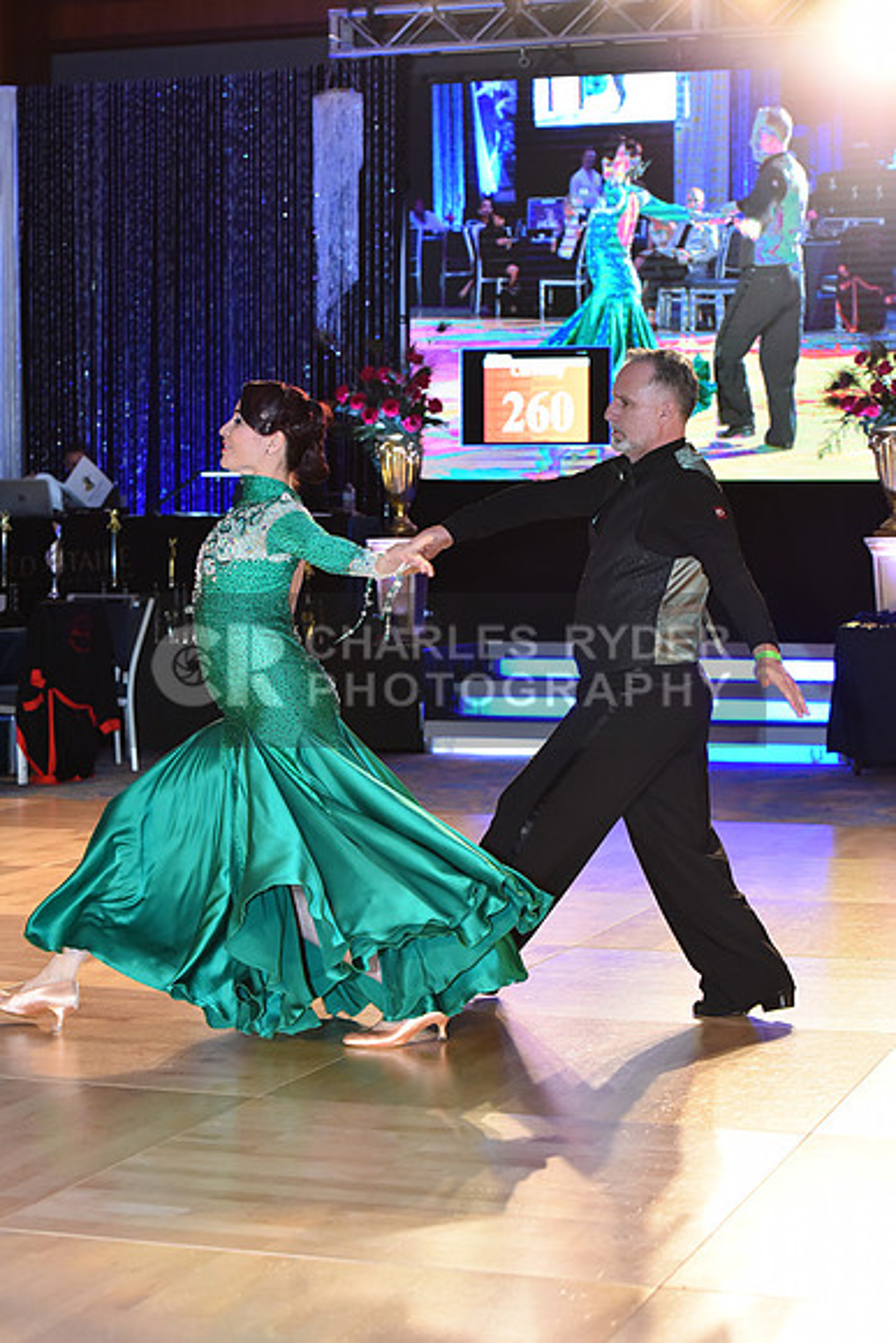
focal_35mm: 70
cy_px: 672
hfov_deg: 19.5
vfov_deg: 28.8
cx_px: 448
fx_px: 2612
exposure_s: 1/250
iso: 2000
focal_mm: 70
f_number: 5
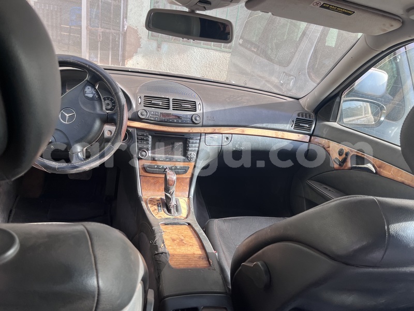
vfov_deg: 53.1
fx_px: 311
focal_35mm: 26
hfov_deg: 67.3
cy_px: 156
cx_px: 207
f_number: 1.6
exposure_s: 1/166
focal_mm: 5.1
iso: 40
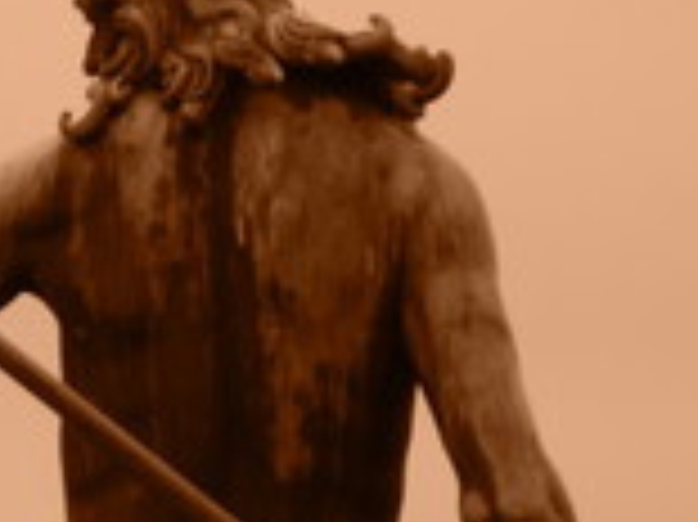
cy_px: 601
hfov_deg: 1.2
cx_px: -149
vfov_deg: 0.9
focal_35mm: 1694
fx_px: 34132
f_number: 5.8
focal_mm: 94.5
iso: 80
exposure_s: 1/100
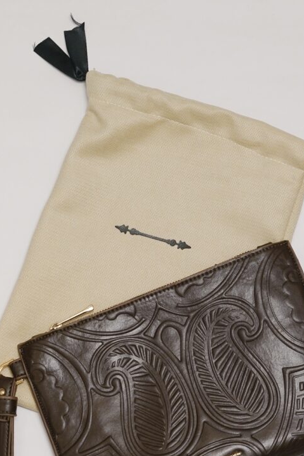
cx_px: 185
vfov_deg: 19.0
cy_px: 310
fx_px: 1355
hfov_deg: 12.8
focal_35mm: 107
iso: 800
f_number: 4
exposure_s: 1/160
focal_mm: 50
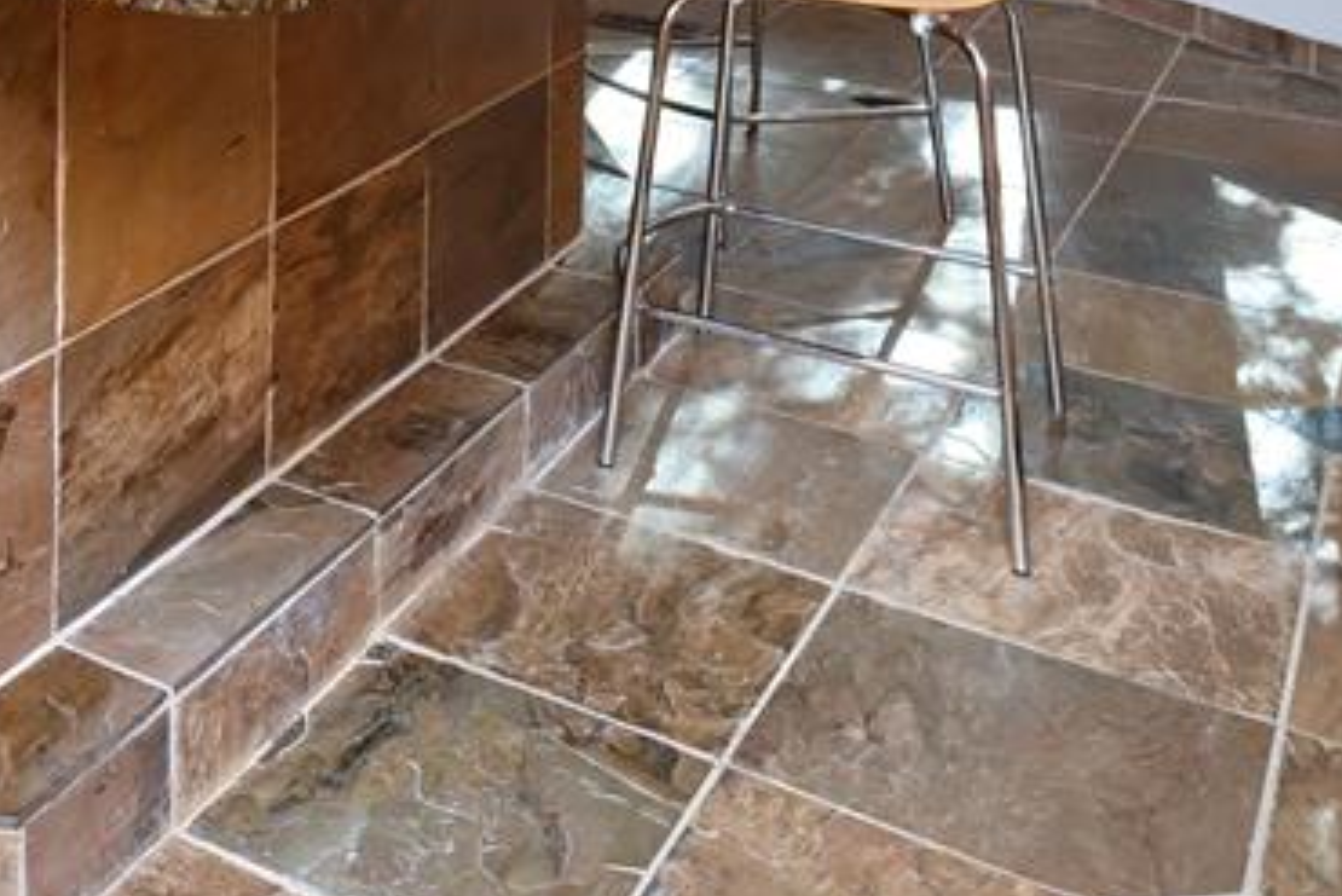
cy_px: -314
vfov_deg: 24.5
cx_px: -40
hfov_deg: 37.0
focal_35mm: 47
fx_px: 1753
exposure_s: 1/60
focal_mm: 17
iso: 800
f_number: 9
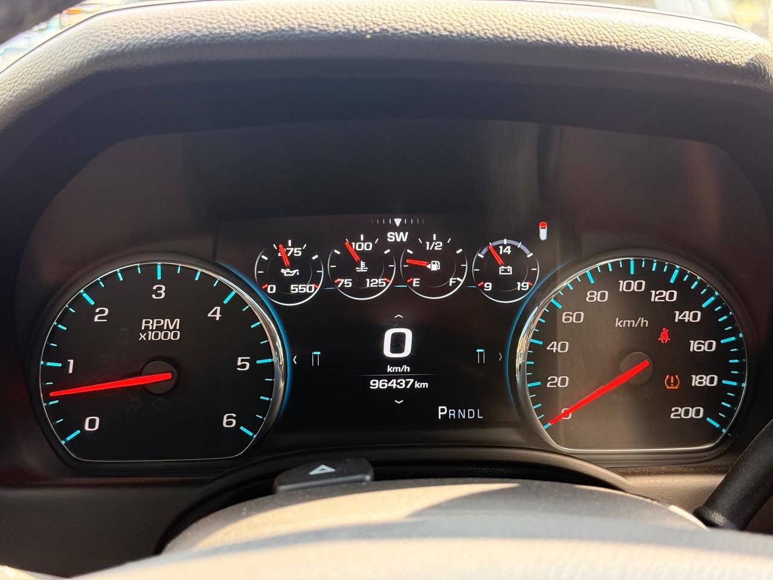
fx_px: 1072
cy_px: 290
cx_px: 386
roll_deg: -2.7
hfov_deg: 39.7
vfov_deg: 30.3
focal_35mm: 48
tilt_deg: -15.7
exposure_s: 1/125
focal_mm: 6.76
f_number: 1.78
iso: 200
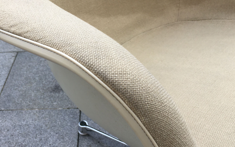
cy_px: 63
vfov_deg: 28.6
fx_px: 288
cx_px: 86
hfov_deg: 43.9
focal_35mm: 45
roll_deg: +4.6
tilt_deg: -35.4
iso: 25
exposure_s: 1/320
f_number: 2.2
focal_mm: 4.15
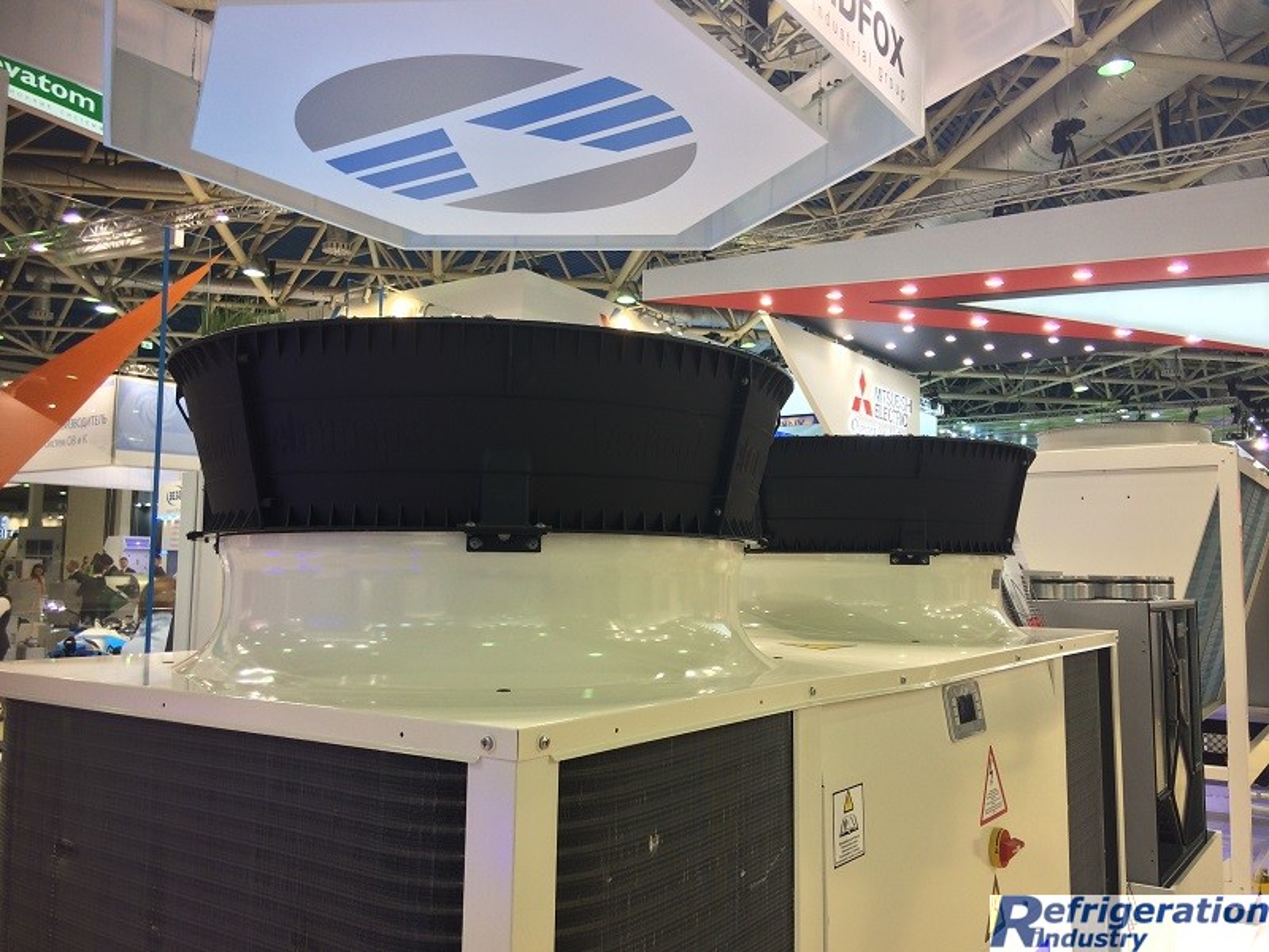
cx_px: 634
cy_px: 476
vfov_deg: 48.2
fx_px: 1063
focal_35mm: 29
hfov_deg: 61.7
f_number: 2.2
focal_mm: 4.15
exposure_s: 1/50
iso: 50
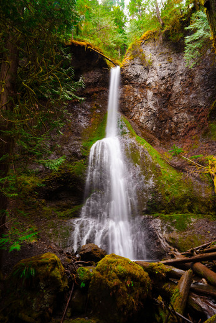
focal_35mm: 24
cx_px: 108
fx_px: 216
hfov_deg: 53.2
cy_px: 162
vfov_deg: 73.7
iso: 50
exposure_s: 1
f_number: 22
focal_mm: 24
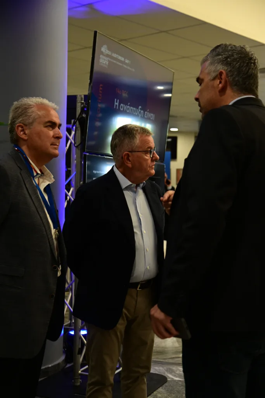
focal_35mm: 52
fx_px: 574
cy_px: 199
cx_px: 132
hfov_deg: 26.0
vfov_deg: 38.2
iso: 2500
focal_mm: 52
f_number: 4
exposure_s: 1/320
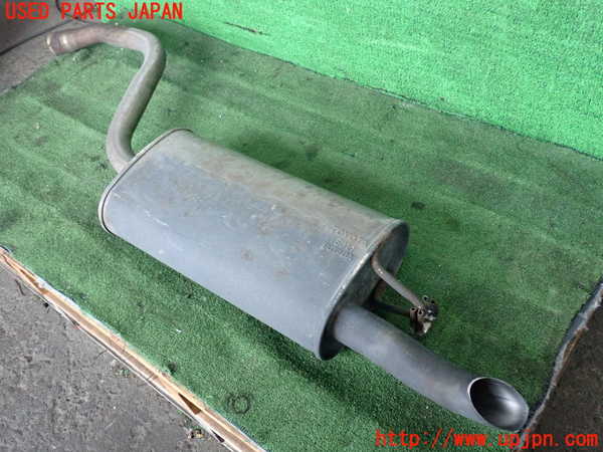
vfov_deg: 44.2
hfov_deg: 56.8
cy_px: 226
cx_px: 302
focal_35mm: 32
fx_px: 557
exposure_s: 1/125
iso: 1000
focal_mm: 5.79
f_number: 2.4
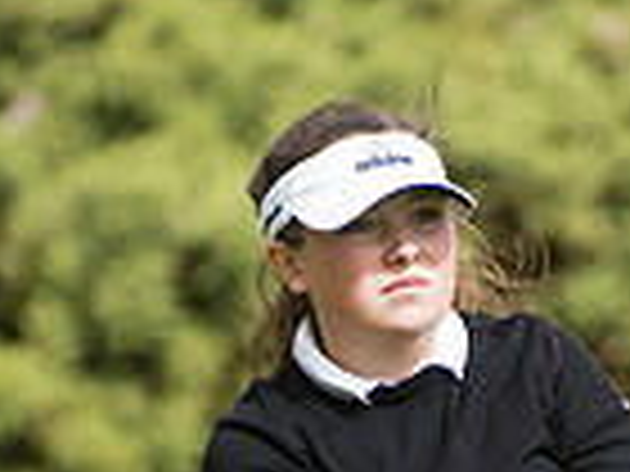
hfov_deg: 1.1
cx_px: 513
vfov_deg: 0.8
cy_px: 953
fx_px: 33633
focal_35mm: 1848
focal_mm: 600
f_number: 5.6
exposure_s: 1/1250
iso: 800
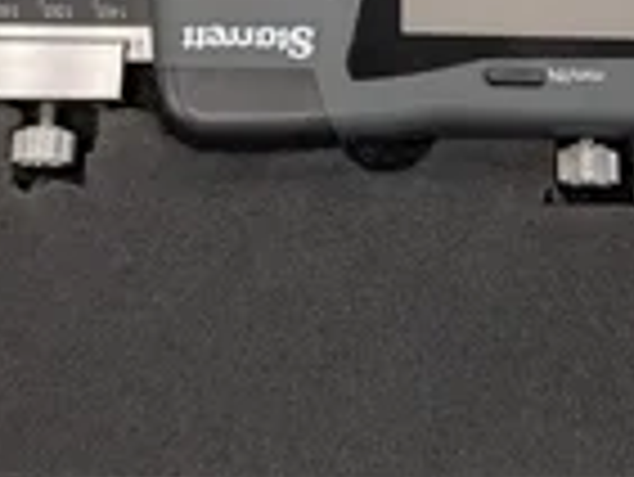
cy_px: -61
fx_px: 1246
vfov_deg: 20.5
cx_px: 378
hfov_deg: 28.5
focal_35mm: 68
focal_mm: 6.9
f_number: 1.68
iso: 136
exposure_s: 1/120
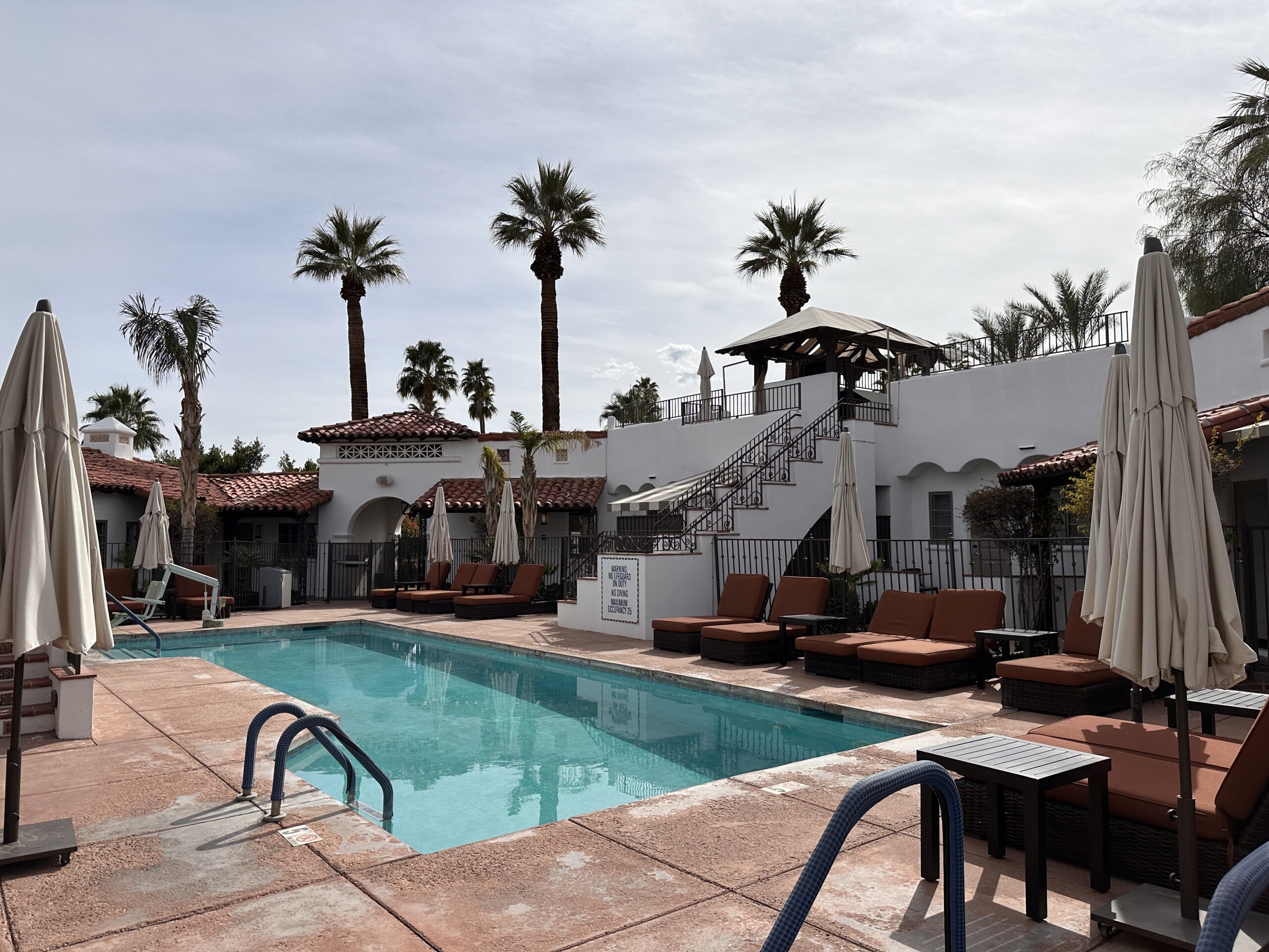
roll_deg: +0.3
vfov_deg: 56.8
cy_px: 476
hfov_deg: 71.6
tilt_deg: +3.6
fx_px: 880
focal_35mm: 24
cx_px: 634
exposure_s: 1/13699
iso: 80
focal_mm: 6.86
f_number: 1.78
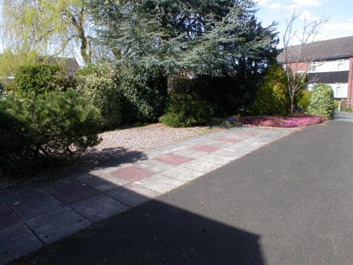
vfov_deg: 37.7
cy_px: 132
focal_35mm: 38
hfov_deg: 49.0
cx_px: 176
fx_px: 387
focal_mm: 7.85
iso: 100
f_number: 6
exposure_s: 1/181
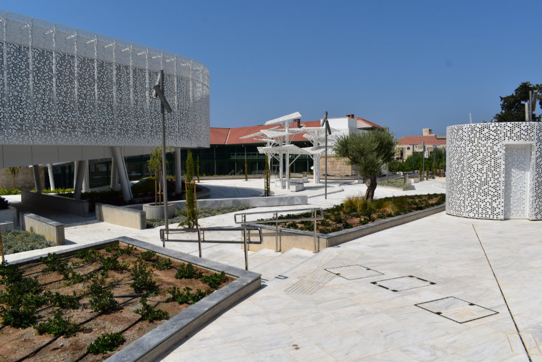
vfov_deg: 47.9
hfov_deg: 67.4
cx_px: 271
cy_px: 181
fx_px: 407
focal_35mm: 27
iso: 200
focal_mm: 18
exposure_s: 1/500
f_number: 11
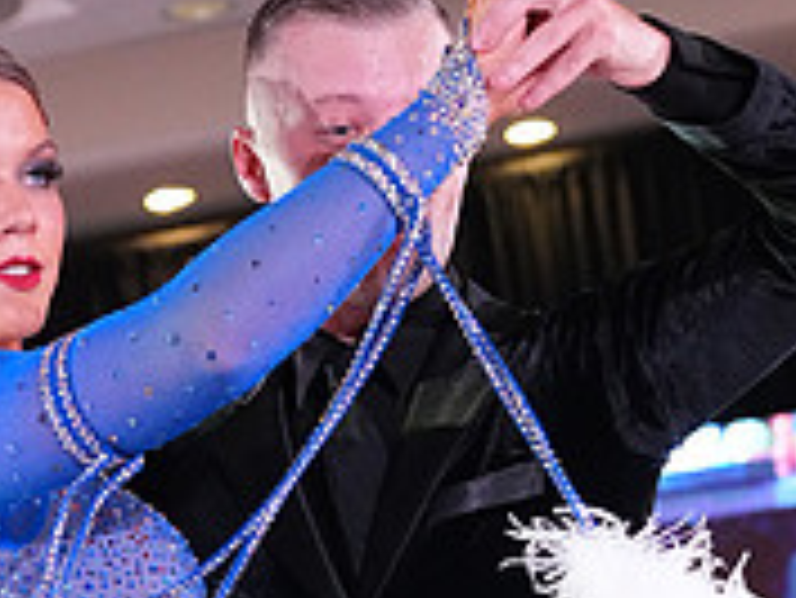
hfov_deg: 9.0
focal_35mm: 220
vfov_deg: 6.7
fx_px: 5062
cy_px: 773
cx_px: 353
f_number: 5
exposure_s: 1/400
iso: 8000
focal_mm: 70
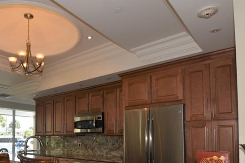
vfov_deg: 43.5
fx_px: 197
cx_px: 69
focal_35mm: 29
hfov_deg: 61.0
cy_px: 123
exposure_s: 1/60
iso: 200
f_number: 5
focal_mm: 10
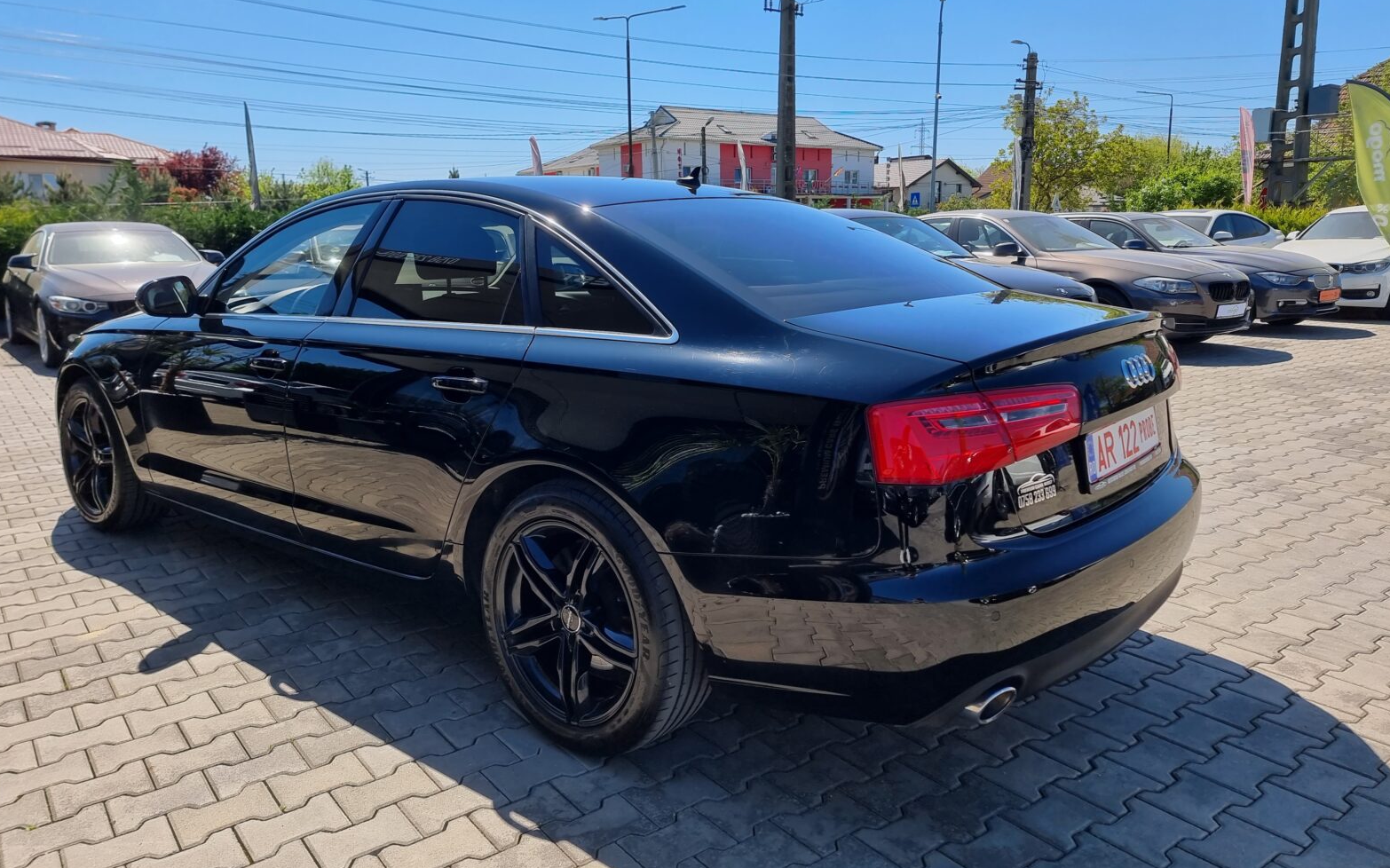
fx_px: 985
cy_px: 368
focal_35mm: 26
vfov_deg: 47.4
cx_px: 684
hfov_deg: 70.4
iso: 50
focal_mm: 6.7
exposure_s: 1/606
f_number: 1.8
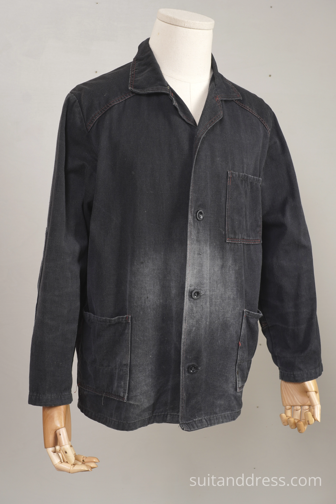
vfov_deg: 41.1
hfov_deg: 28.1
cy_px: 252
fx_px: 672
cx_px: 168
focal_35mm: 48
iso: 200
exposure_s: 1/8
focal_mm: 32
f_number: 8
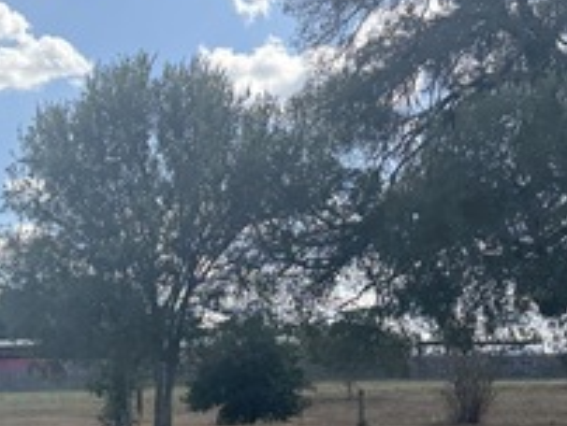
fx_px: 1246
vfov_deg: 18.8
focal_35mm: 76
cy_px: 448
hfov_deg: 24.9
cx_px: 62
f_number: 1.78
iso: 100
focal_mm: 6.76
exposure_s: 1/4405
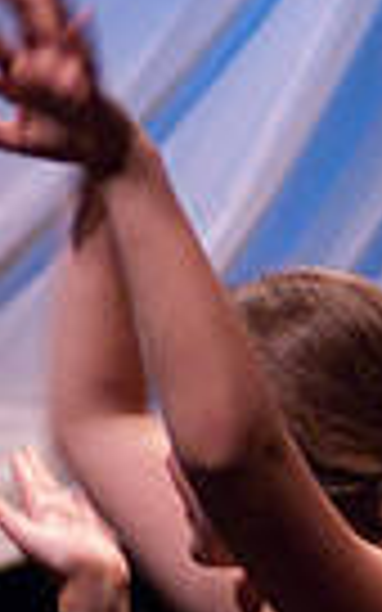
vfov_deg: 4.0
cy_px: 274
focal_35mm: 523
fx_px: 8712
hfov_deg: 2.5
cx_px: 1119
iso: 1250
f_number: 2.8
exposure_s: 1/60
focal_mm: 80
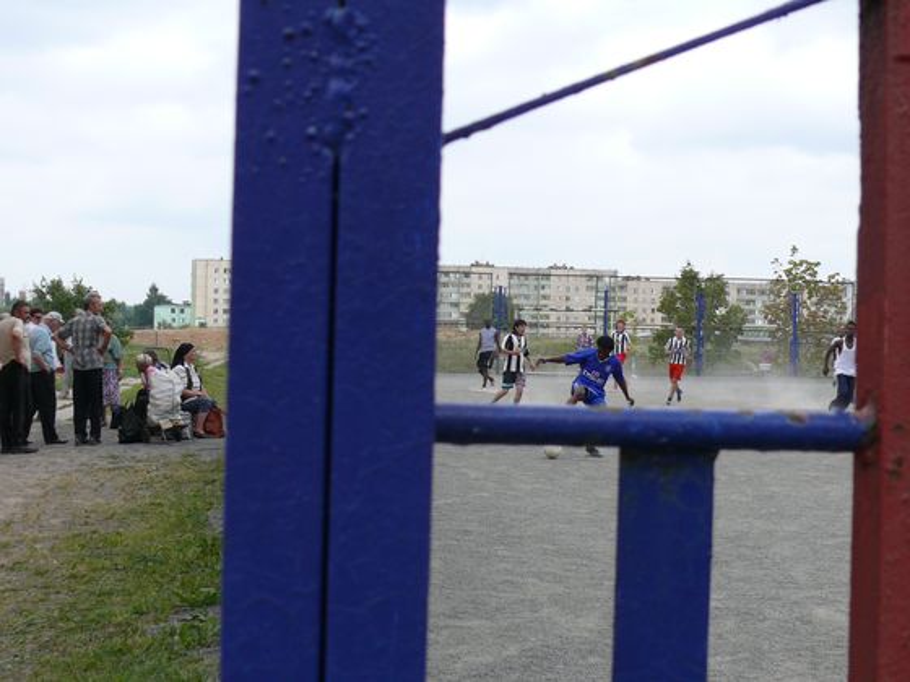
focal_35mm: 56
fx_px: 1472
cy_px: 341
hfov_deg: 34.3
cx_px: 455
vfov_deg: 26.1
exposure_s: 1/500
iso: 100
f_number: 3.2
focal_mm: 9.8
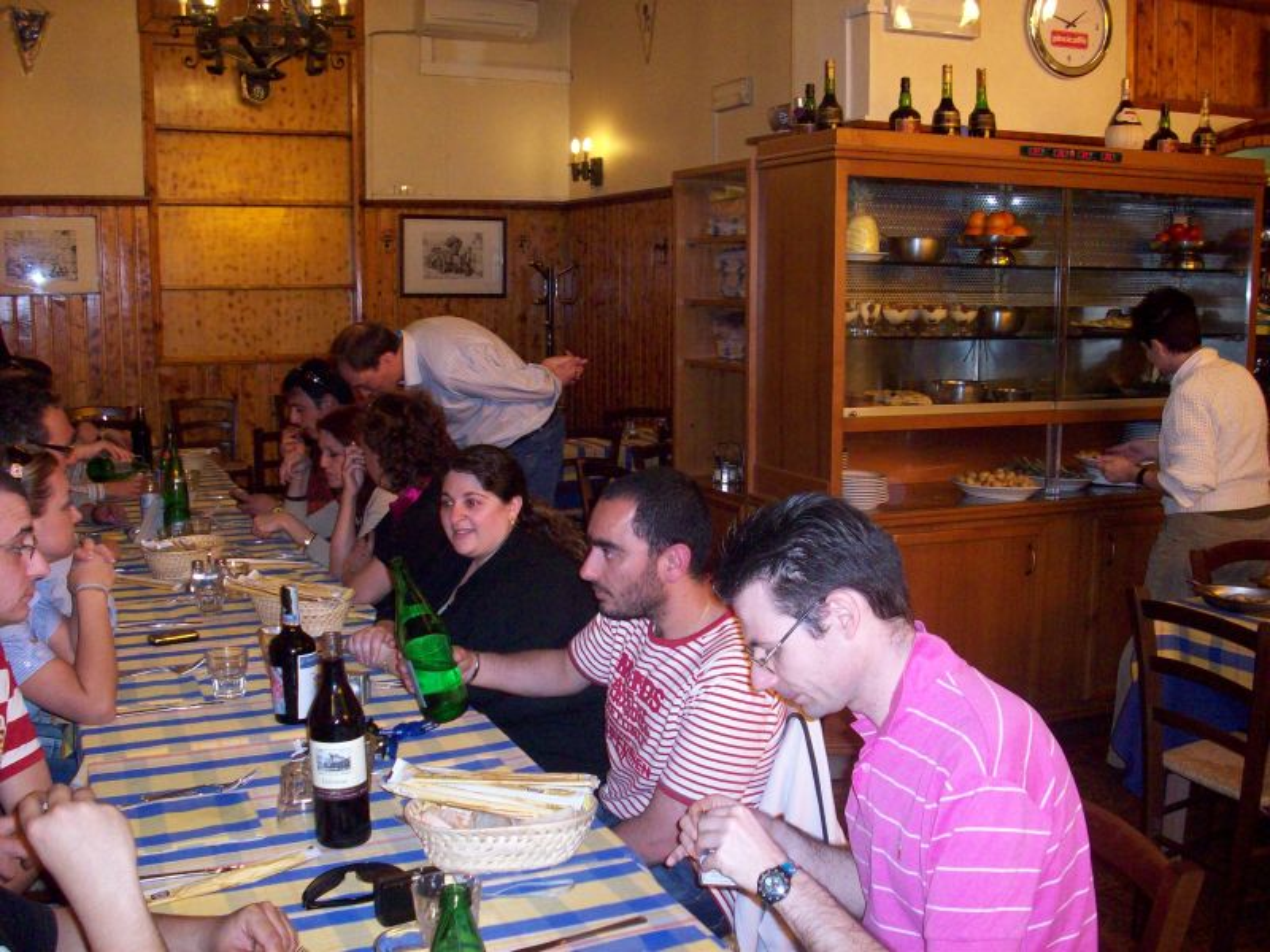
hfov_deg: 50.1
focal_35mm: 37
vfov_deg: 38.7
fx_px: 1357
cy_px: 476
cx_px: 635
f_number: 2.8
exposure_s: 1/45
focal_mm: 6.2
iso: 160
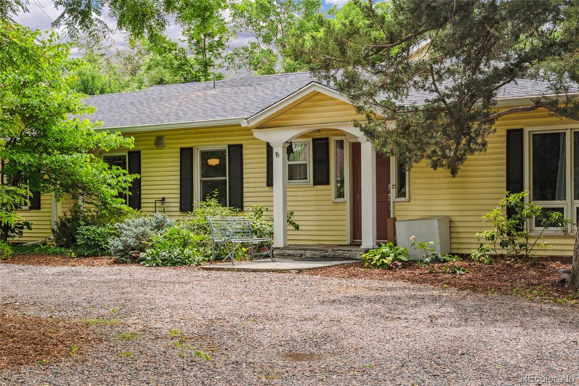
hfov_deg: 38.2
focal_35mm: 52
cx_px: 290
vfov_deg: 26.0
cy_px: 193
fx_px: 836
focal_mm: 35
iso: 160
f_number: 8
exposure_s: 1/250
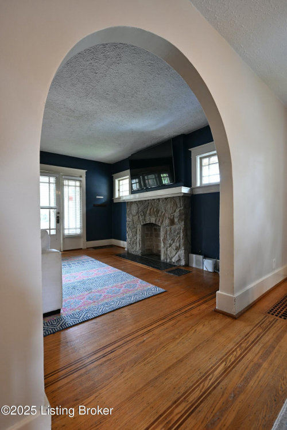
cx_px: 144
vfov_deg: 96.7
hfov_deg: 73.8
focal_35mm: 16
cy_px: 215
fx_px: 191
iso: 450
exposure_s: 1/10
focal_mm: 16
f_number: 5.6
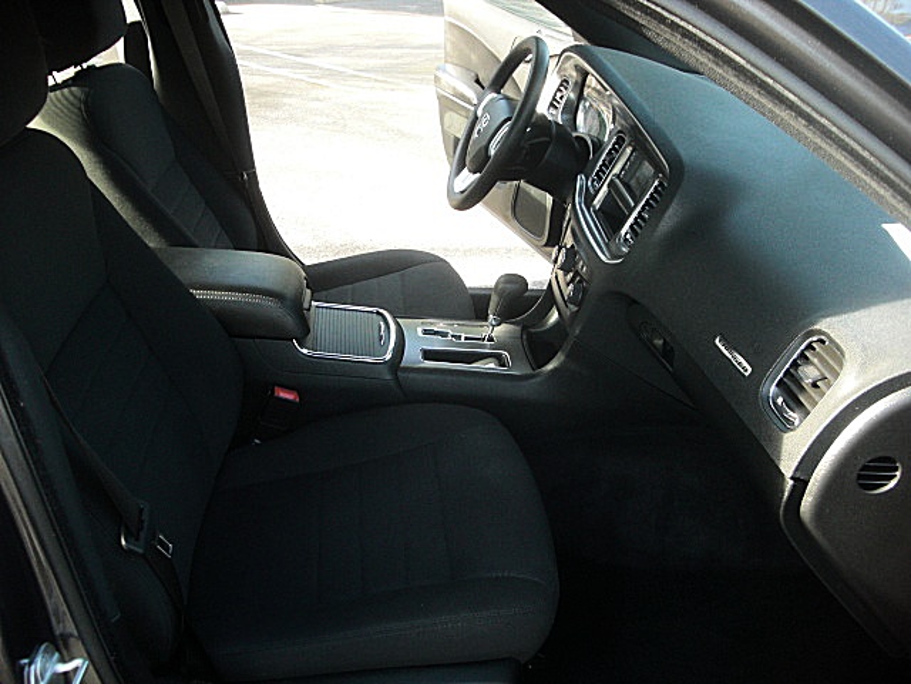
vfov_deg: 39.7
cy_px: 342
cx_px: 456
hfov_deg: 51.4
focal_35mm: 36
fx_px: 947
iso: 200
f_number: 2.8
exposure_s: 1/125
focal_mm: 6.3
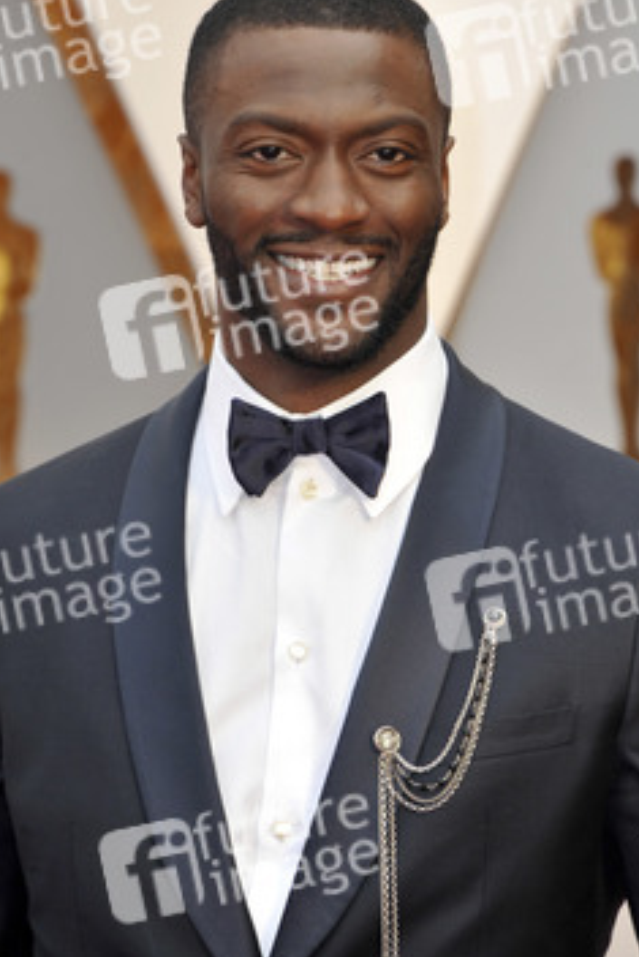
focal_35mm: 341
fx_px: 9070
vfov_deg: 6.0
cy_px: 451
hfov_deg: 4.0
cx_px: 320
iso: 1000
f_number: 7.1
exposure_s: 1/250
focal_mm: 300
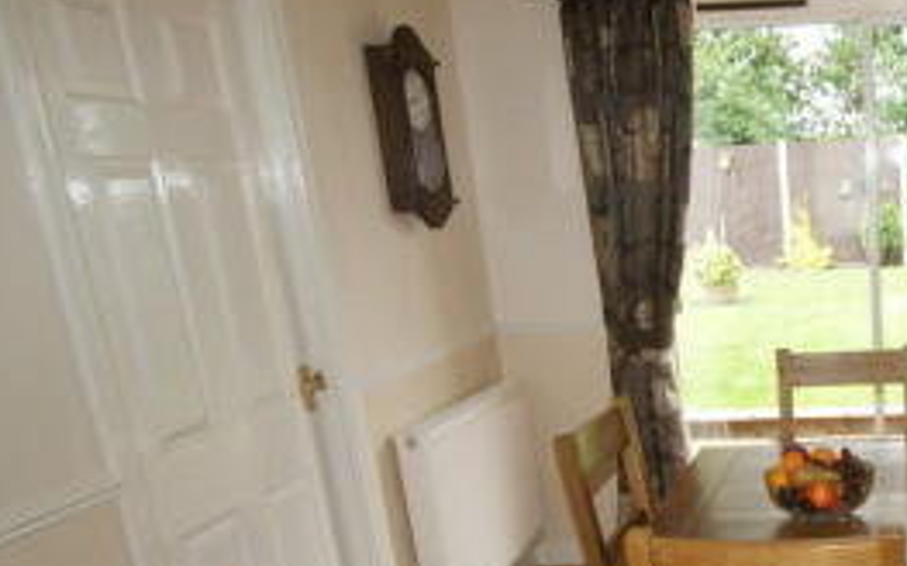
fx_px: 939
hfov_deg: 47.5
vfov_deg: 33.4
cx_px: 778
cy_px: 350
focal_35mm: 38
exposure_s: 1/60
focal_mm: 10
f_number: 5.6
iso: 400
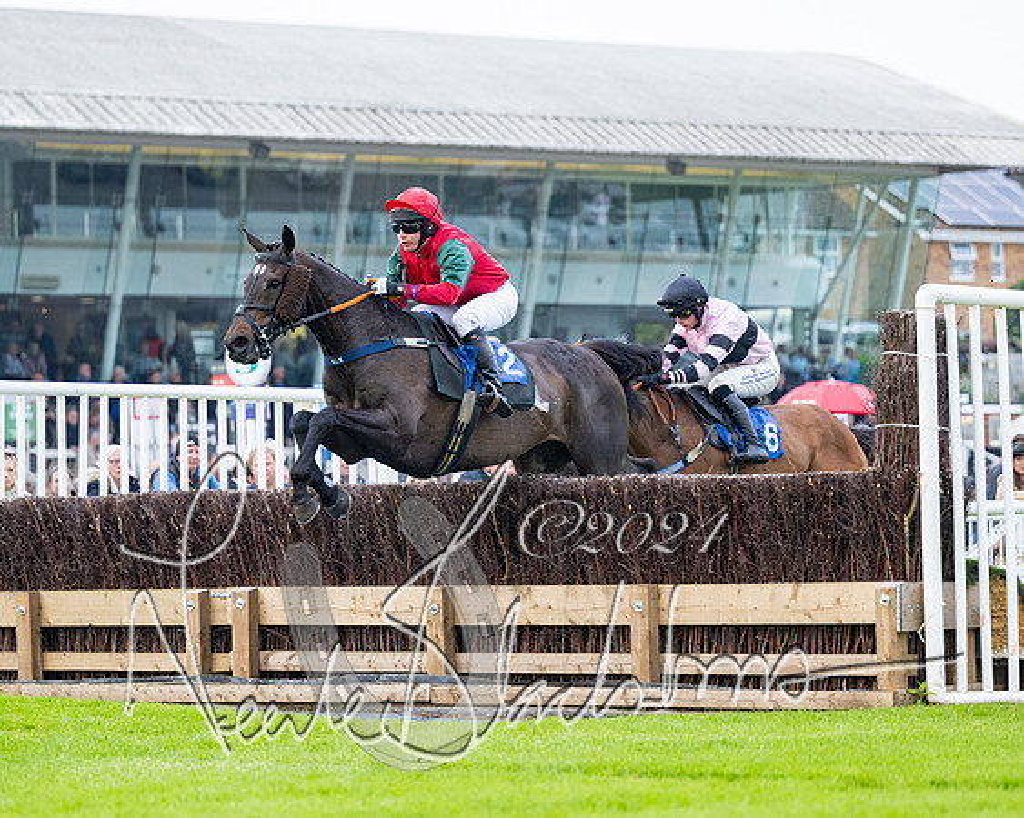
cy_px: 413
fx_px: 5218
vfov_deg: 9.0
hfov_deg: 11.2
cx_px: 562
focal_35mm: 172
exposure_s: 1/2000
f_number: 2.8
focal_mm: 120
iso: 800
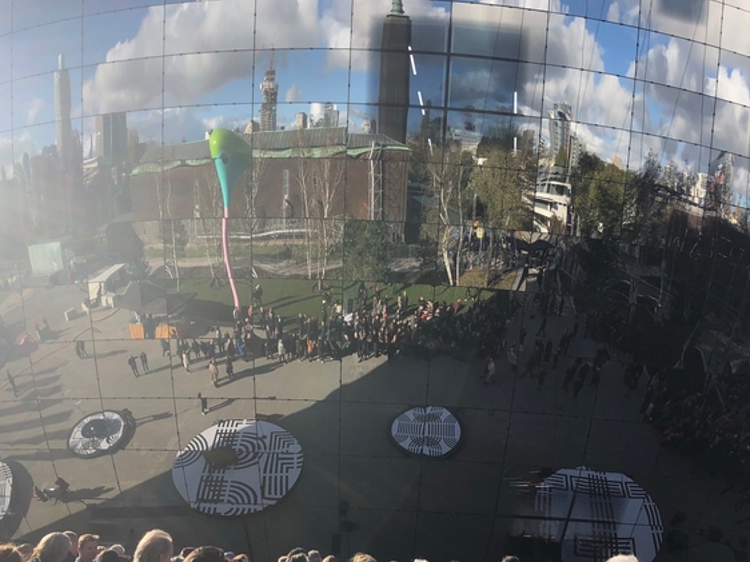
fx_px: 823
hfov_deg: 49.0
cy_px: 344
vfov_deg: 37.5
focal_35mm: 38
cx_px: 394
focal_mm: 3.99
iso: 20
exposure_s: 1/2088
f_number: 1.8
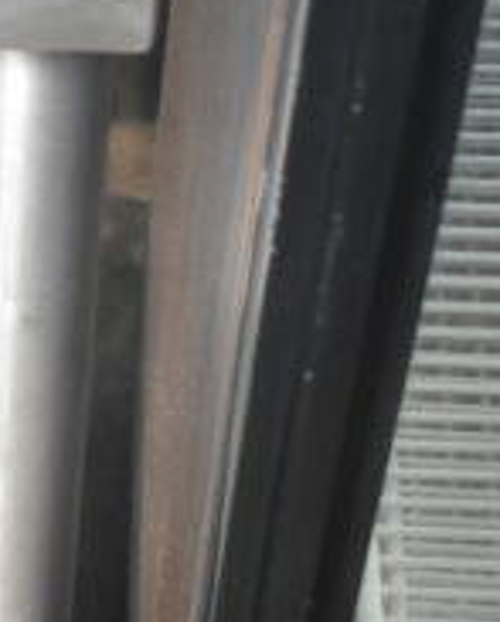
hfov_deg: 9.6
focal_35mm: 150
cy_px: 617
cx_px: -524
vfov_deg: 12.7
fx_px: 2768
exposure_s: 1/50
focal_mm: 32
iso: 2000
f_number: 4.5
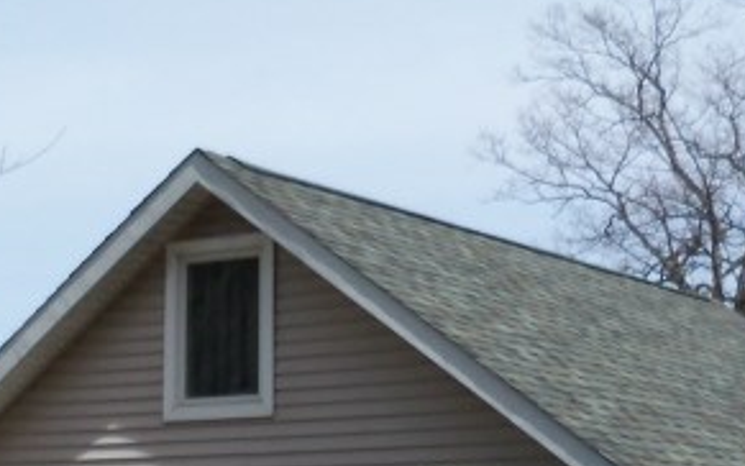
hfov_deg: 20.4
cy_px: 607
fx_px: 2071
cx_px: 374
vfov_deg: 12.4
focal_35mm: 102
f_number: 3.5
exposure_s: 1/1600
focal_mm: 6.2
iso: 100
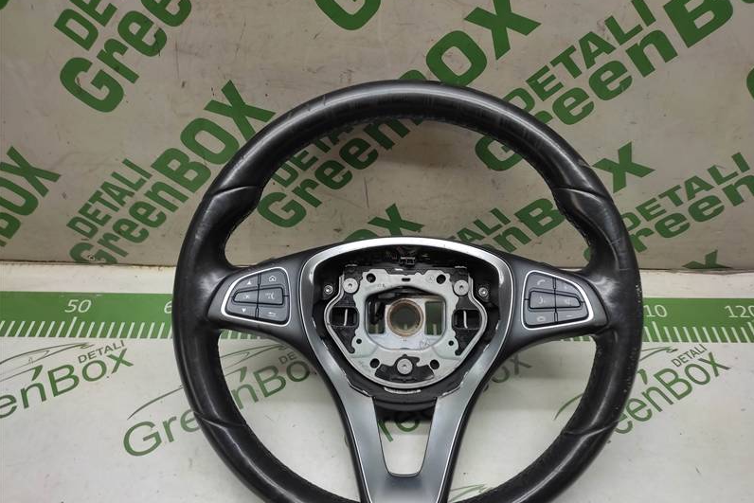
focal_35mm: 28
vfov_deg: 46.3
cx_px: 388
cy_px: 280
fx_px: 587
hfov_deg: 65.5
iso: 107
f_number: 1.79
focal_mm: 4.74
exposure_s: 1/33
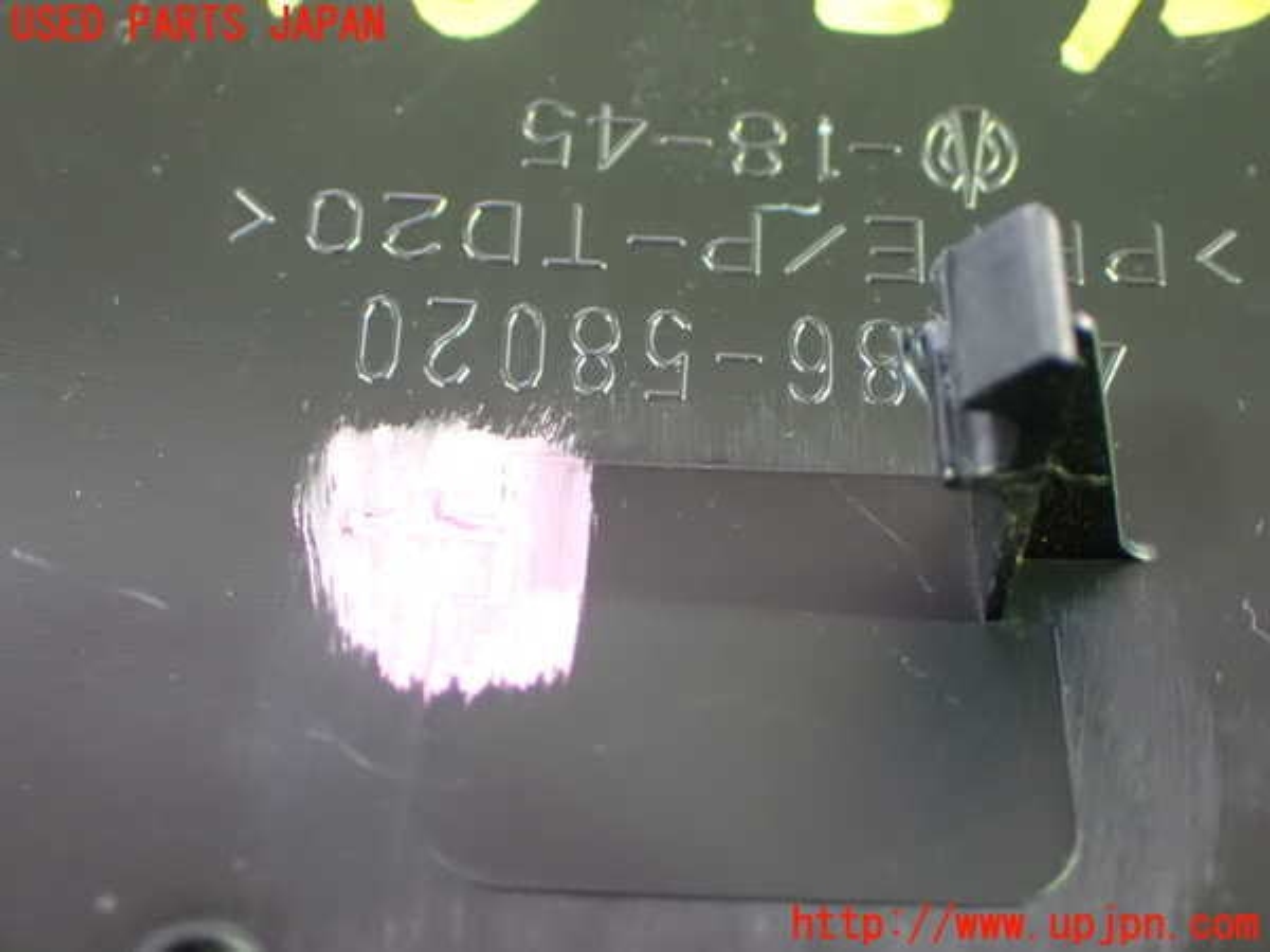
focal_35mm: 54
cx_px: 635
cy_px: 476
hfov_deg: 35.5
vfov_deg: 27.0
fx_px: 1981
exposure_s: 1/13
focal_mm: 9.65
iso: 1600
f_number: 3.3
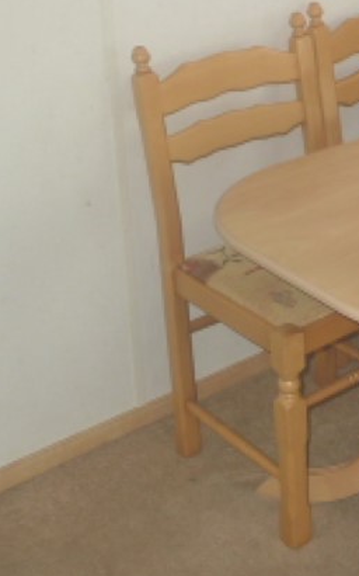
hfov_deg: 17.6
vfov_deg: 28.8
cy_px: 74
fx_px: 1081
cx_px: 475
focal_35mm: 69
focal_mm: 5.1
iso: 400
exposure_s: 1/40
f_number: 2
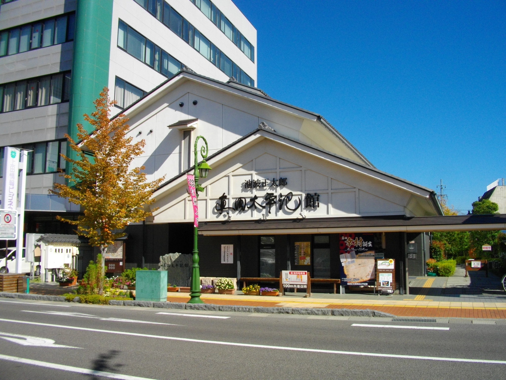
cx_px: 253
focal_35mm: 32
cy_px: 190
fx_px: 468
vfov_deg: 44.2
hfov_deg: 56.8
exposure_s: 1/400
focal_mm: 5.7
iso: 100
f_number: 5.5
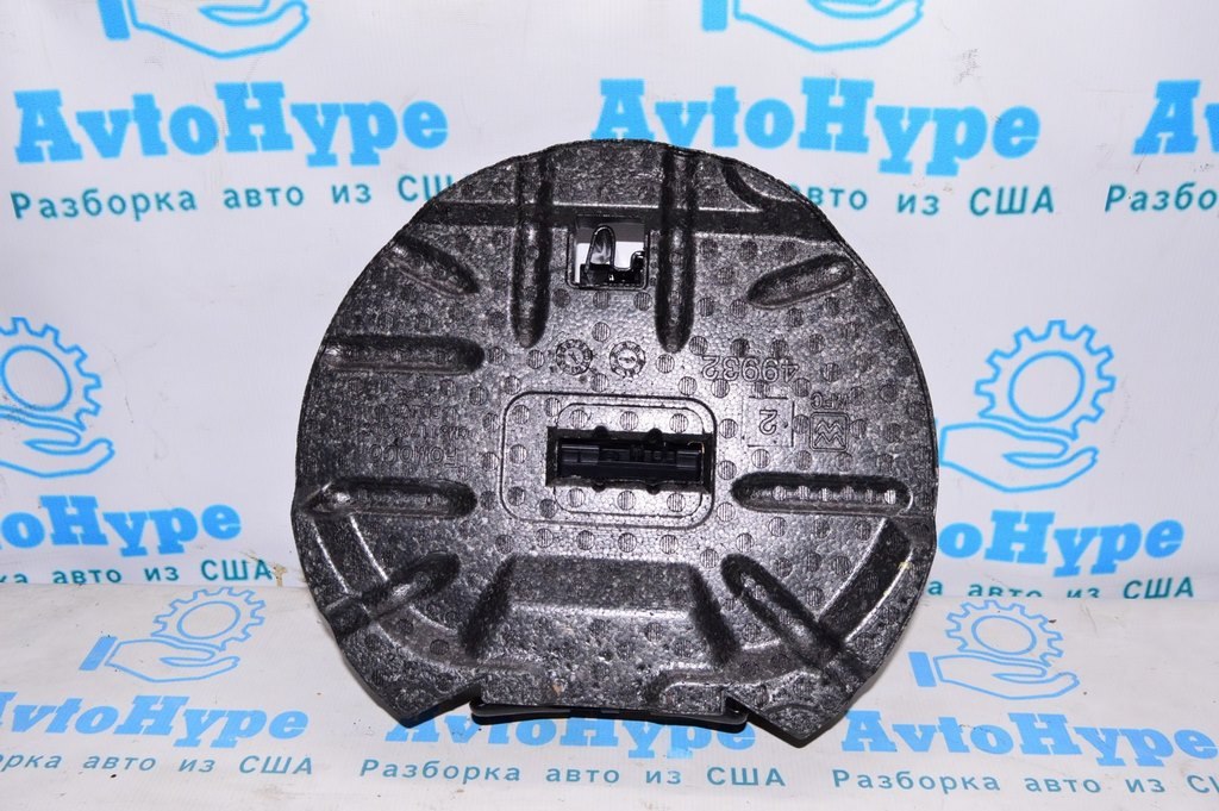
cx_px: 610
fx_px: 1116
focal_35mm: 33
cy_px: 406
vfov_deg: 39.9
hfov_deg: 57.3
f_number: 8
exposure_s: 1/200
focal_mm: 22
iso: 1600
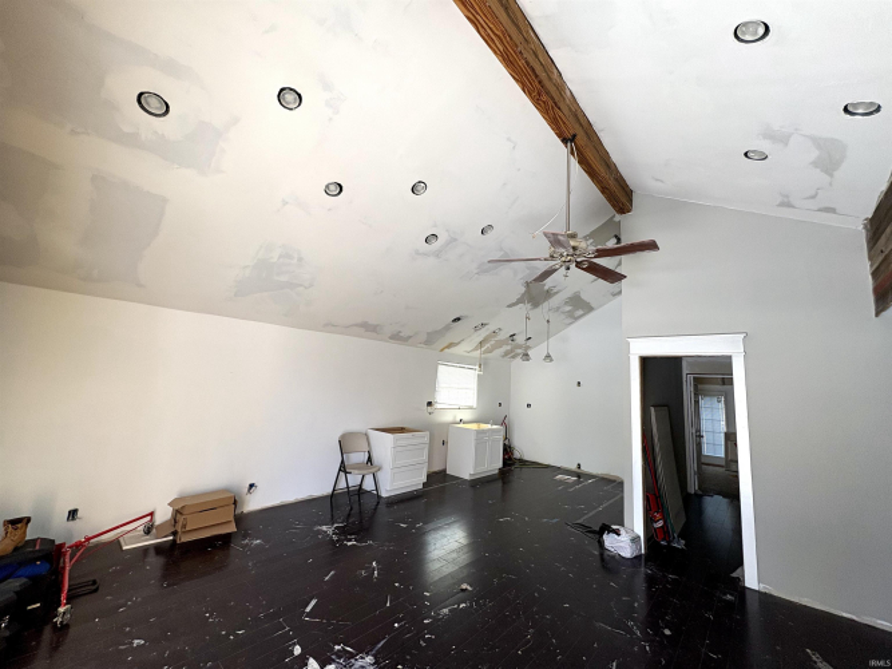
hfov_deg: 102.1
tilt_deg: +7.8
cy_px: 334
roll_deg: -3.0
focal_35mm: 14
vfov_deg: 85.7
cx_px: 446
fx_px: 361
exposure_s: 1/107
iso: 80
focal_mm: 2.22
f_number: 2.2
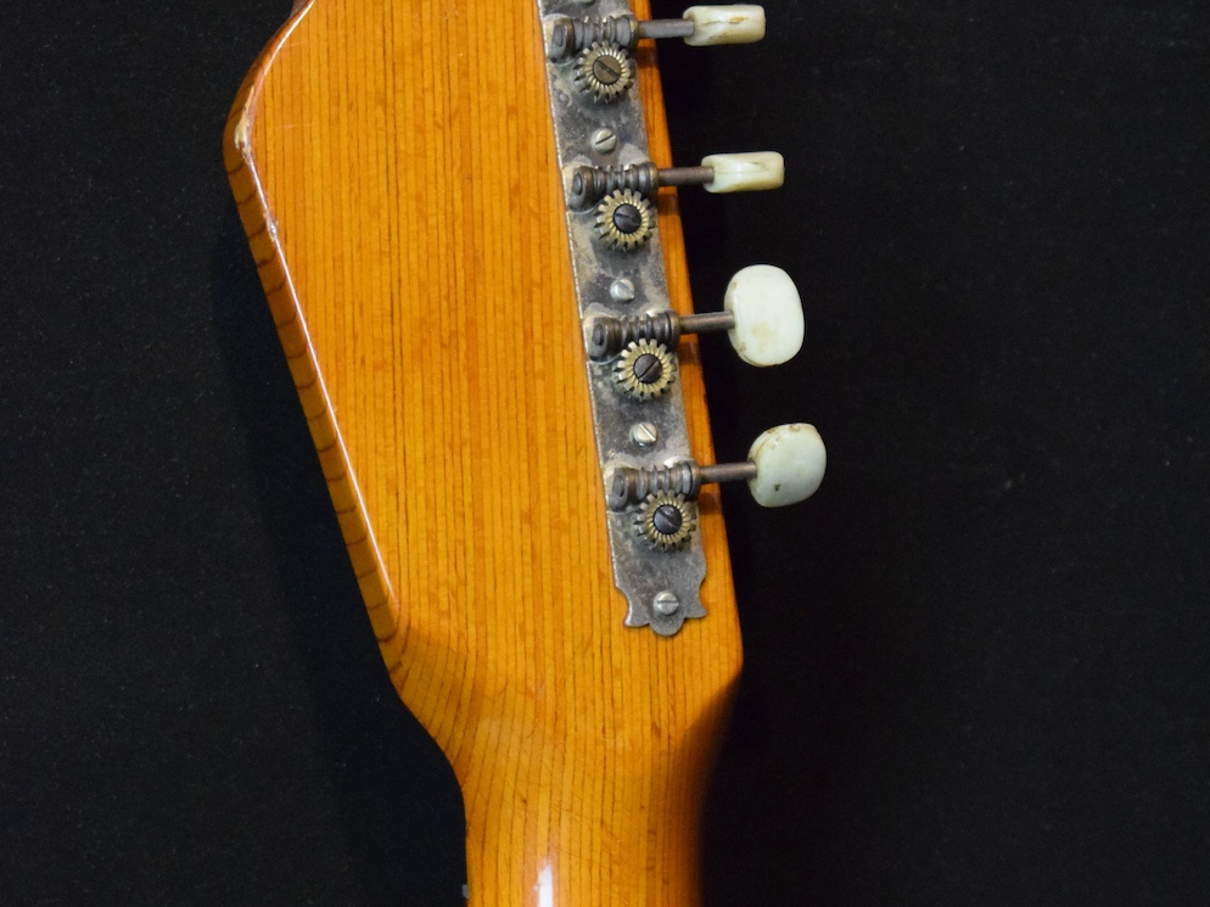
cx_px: 603
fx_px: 4184
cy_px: 483
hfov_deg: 16.5
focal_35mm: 120
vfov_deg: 12.4
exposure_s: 1/60
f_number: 5.6
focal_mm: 55
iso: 6400
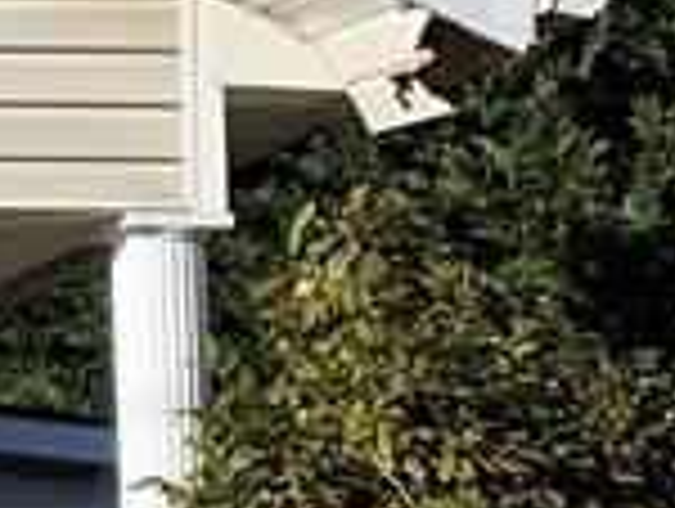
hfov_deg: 8.8
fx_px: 3457
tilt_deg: +4.5
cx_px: -1458
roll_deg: -0.3
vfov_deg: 8.4
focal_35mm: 177
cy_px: 477
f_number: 1.8
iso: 25
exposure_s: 1/2481
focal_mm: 4.25
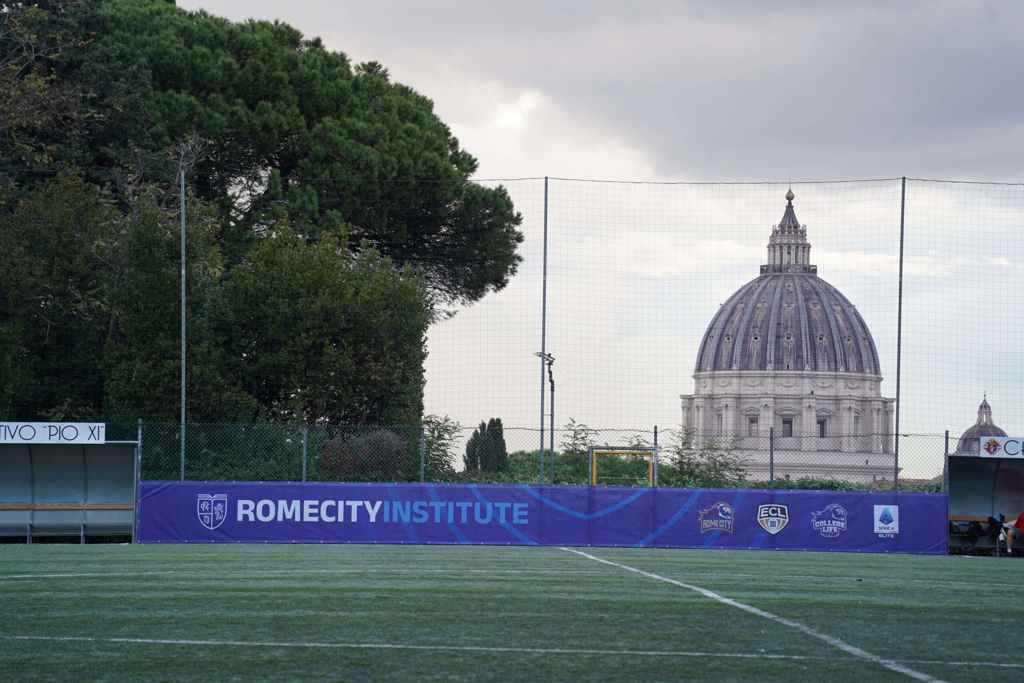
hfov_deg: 19.6
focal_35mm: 104
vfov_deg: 13.2
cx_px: 512
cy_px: 342
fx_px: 2958
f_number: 4.5
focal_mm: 104
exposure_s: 1/125
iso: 160
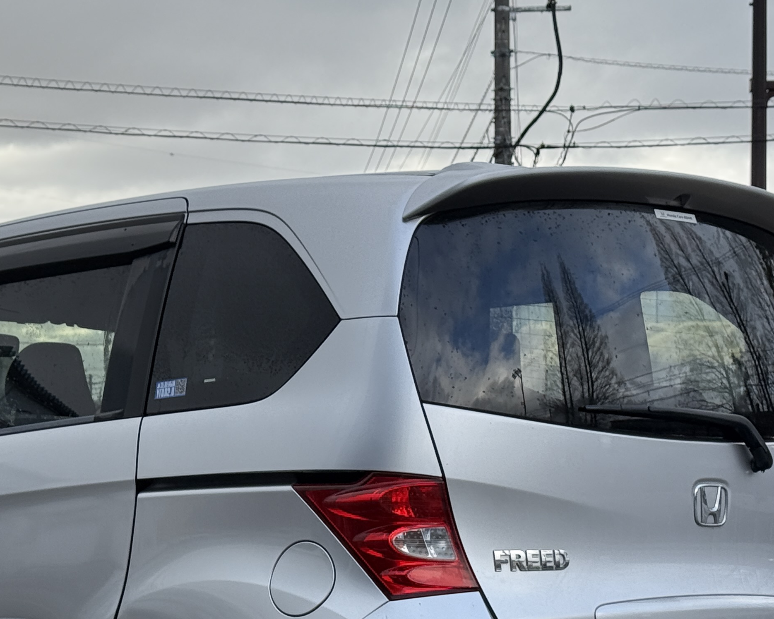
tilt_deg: -0.3
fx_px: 2314
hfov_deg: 18.9
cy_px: 516
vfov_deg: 15.1
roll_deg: +1.1
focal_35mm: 101
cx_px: 236
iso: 64
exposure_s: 1/1330
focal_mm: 6.76
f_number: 1.78
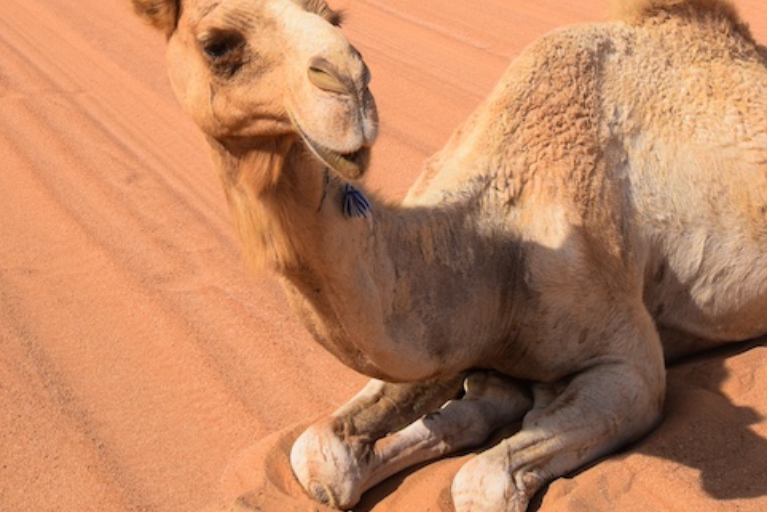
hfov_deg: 40.6
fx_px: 1023
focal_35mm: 48
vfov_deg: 28.1
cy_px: 219
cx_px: 507
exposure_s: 1/400
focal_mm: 22
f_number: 10
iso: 200
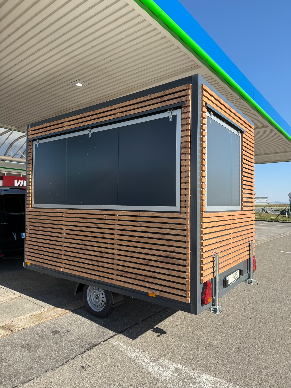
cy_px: 194
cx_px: 146
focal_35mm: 24
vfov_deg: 71.6
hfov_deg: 56.8
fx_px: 269
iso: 80
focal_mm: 6.76
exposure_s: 1/2525
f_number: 1.78
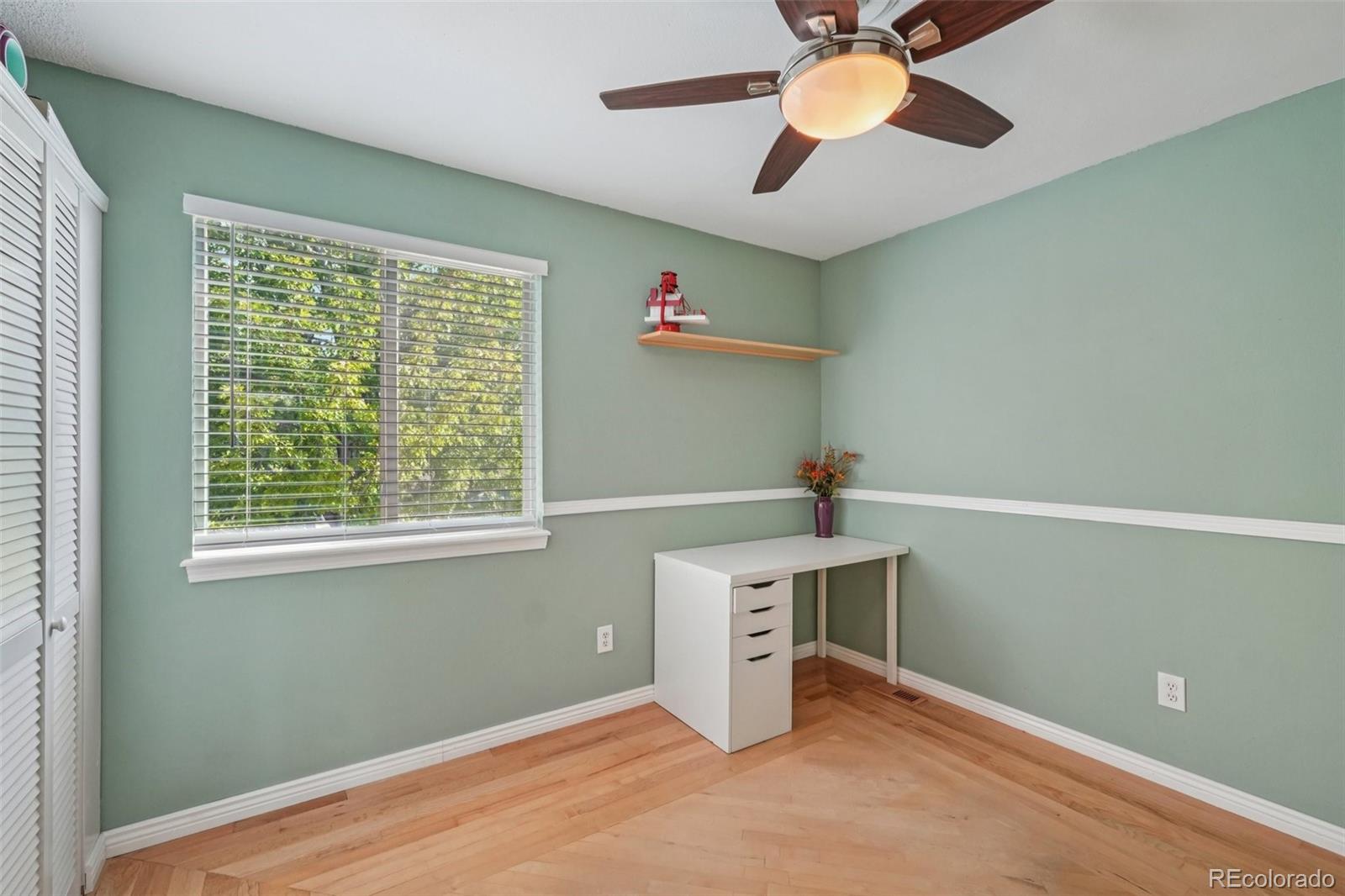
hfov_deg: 100.4
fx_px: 560
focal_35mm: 15
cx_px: 672
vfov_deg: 77.3
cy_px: 448
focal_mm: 10
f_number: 8
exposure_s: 1/10
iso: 800
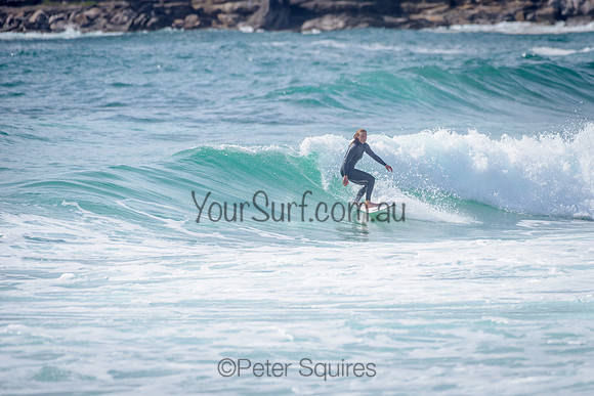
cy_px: 183
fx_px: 10116
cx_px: 364
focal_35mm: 613
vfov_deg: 2.2
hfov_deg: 3.4
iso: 125
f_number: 5.6
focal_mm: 500
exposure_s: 1/2000
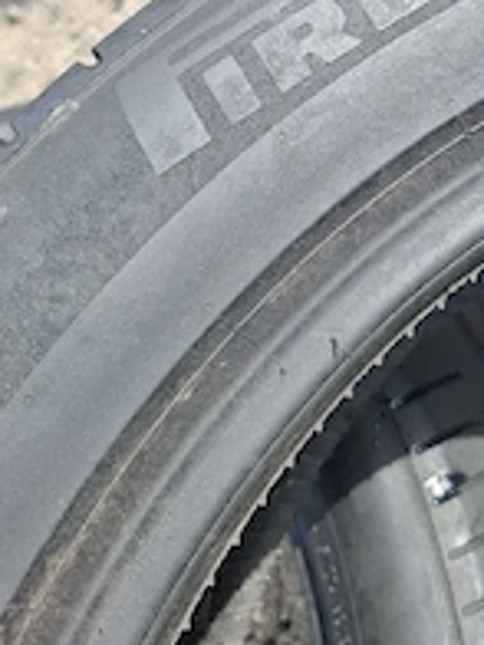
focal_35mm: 47
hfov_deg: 29.9
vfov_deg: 37.1
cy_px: 33
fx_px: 876
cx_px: 408
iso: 50
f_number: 1.8
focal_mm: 5.54
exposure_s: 1/323
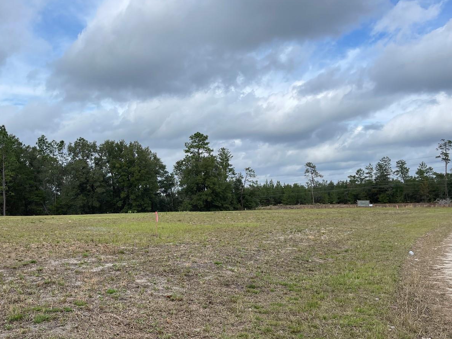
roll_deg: +0.7
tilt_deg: -1.3
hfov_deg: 52.0
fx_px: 457
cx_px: 168
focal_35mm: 35
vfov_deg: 40.5
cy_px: 201
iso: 32
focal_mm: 5.1
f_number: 1.6
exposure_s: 1/2857
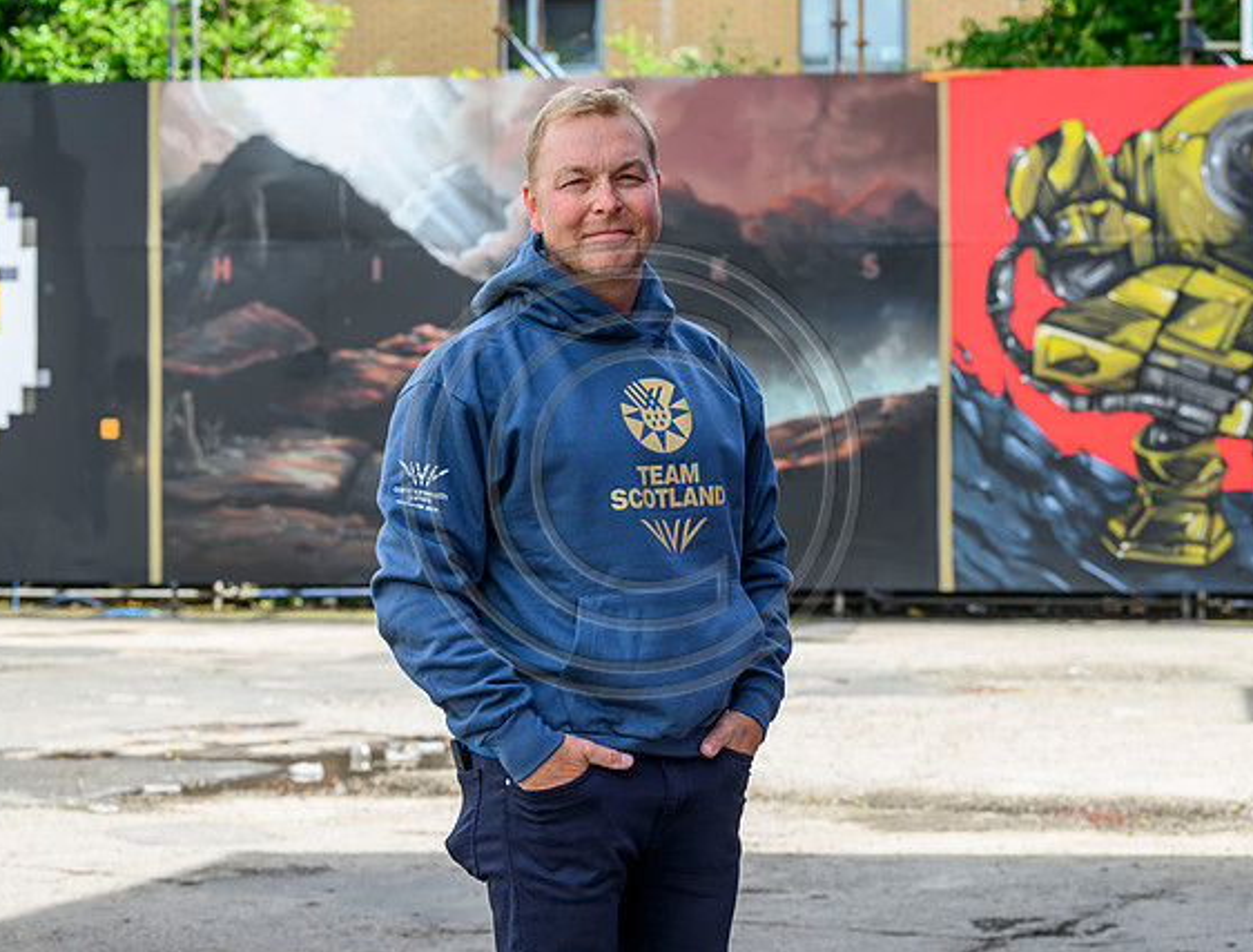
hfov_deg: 19.9
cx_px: 625
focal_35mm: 98
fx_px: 3564
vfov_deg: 15.2
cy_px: 436
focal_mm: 77
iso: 250
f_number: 5.6
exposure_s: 1/250
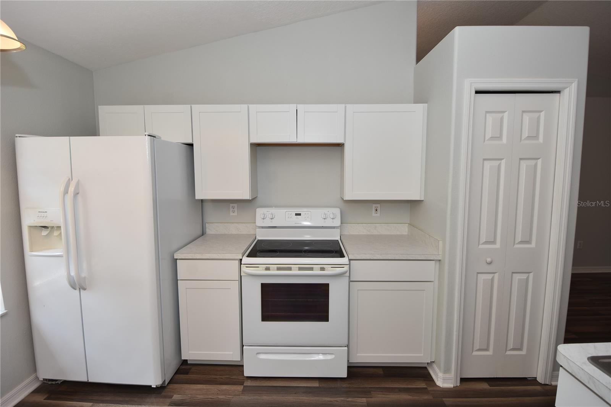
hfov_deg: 95.0
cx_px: 306
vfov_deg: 72.0
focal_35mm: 16
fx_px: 280
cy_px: 204
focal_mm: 11
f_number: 4.5
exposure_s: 1/100
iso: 200
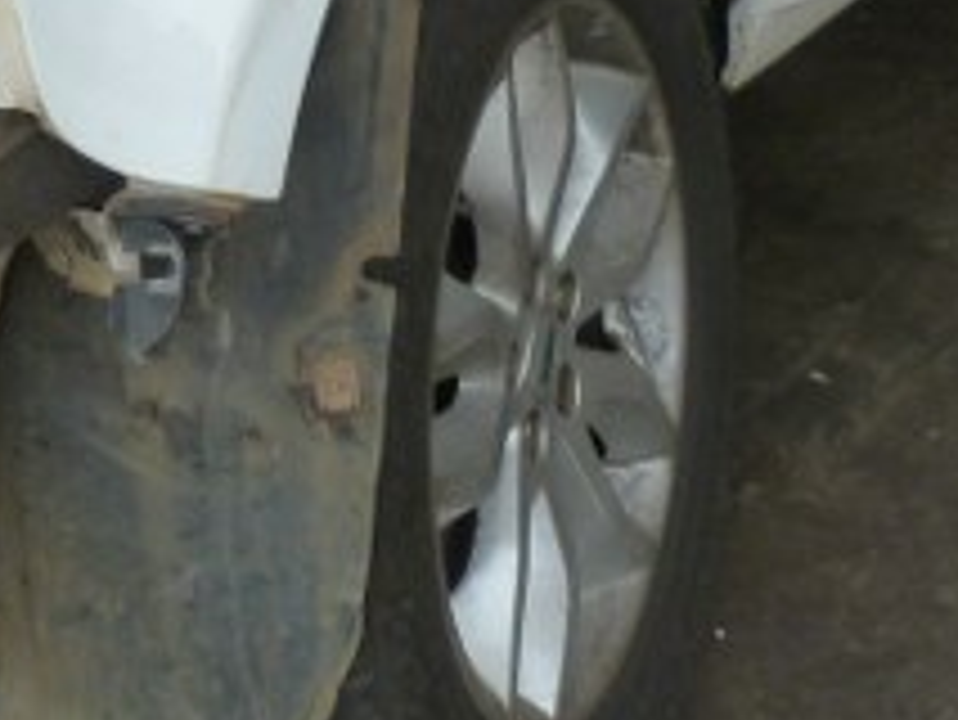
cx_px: 121
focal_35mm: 94
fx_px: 2603
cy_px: -405
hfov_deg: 20.5
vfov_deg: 14.5
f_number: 4
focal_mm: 4.5
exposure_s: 1/160
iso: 125
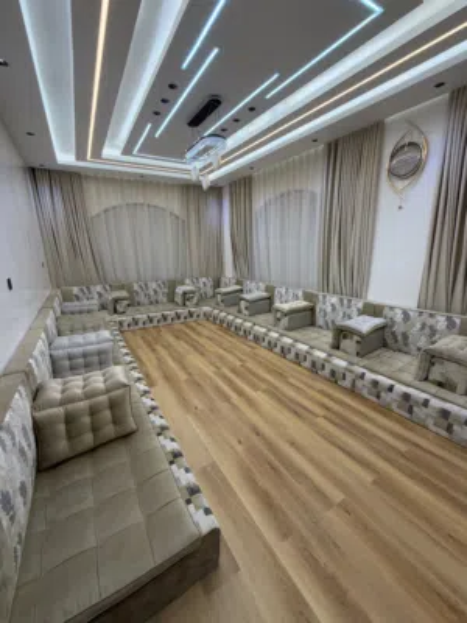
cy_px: 312
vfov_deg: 102.1
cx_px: 234
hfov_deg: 85.7
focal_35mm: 14
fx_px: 252
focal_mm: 2.22
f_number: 2.2
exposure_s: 1/100
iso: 125
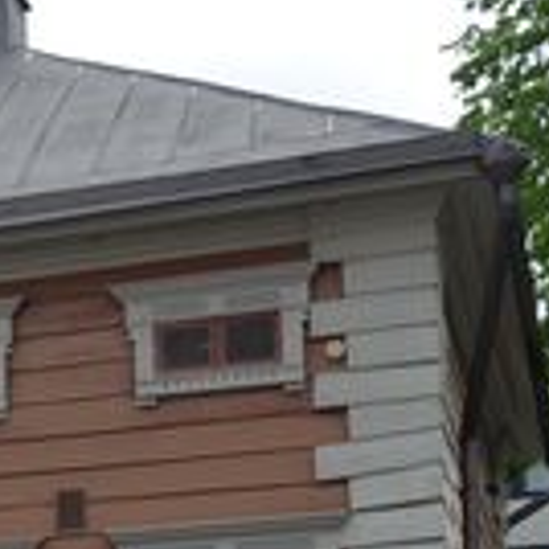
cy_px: 723
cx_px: -643
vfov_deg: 14.5
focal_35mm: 115
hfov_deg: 12.7
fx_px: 2064
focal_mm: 19
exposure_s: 1/250
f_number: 8
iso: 100
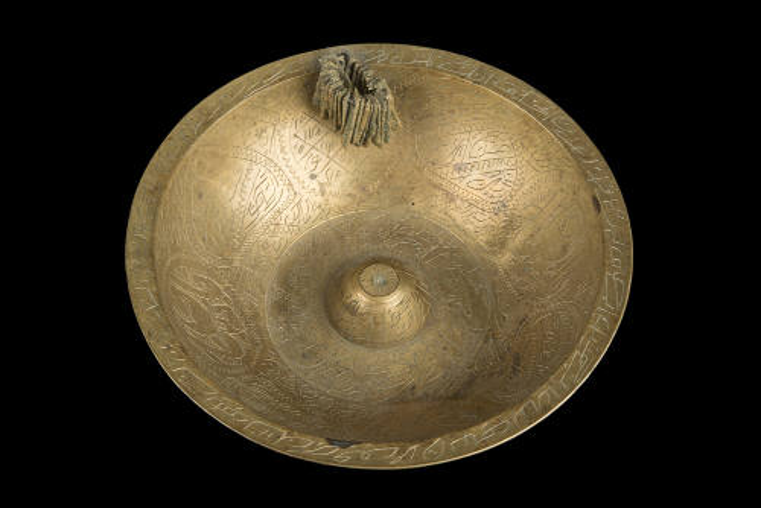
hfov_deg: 28.8
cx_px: 380
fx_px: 1481
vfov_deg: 19.5
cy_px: 254
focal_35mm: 70
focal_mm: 70
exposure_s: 3
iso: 100
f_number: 29
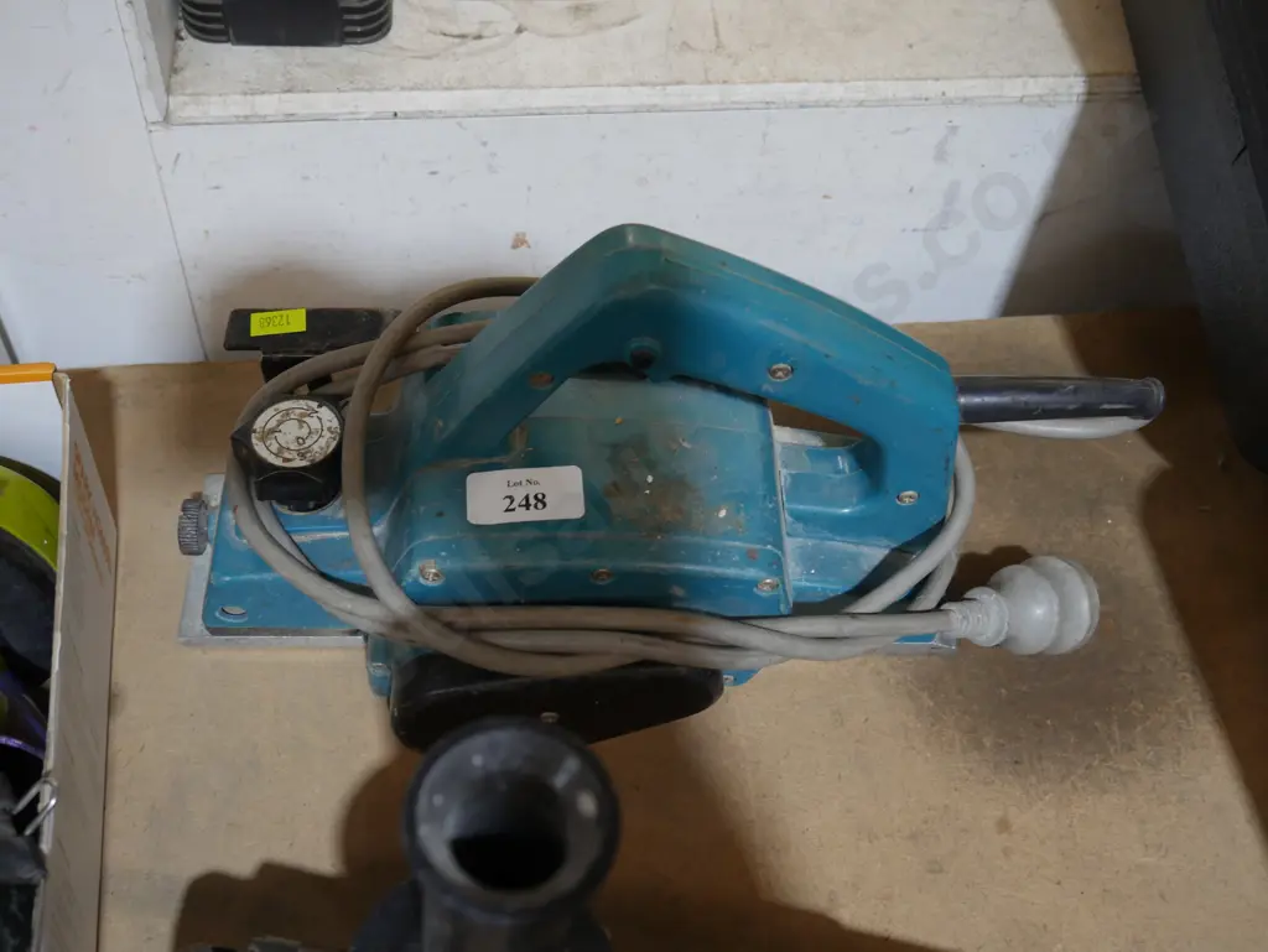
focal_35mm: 38
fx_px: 1393
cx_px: 634
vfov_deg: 37.8
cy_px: 476
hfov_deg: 49.0
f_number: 4.1
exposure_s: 1/60
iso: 640
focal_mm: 19
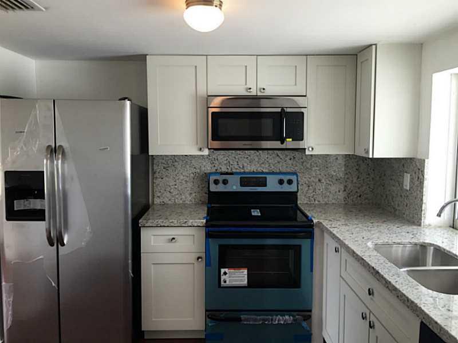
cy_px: 172
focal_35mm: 29
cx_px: 229
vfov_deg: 48.2
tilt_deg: -5.6
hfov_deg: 61.7
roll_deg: -0.8
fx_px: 384
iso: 40
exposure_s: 1/60
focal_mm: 4.15
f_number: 2.2
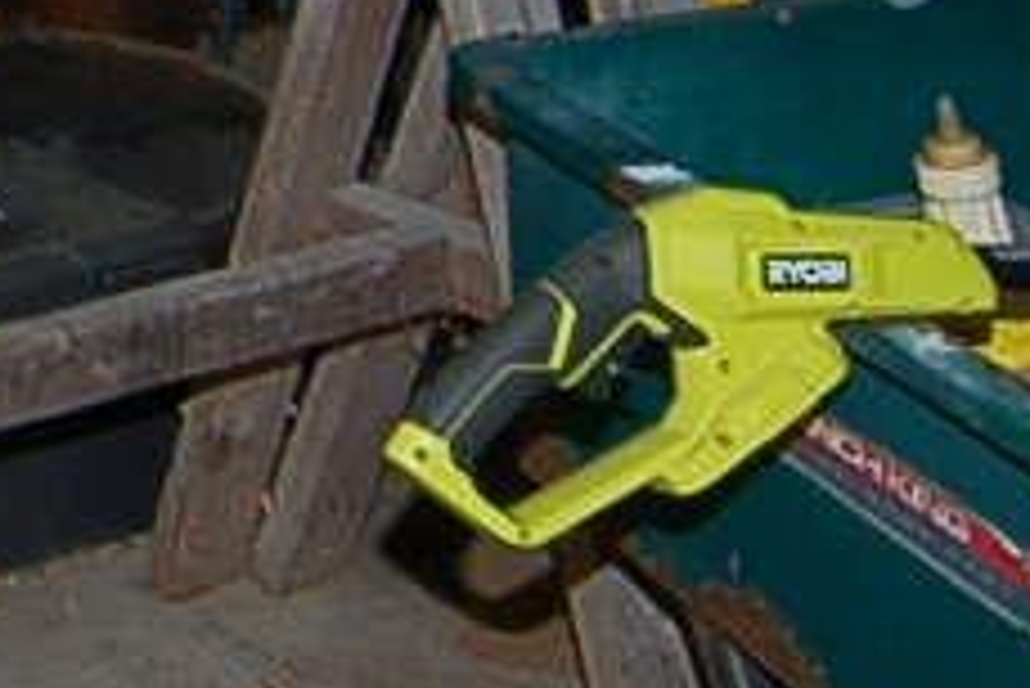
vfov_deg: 11.0
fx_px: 3378
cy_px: -477
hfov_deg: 15.8
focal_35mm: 118
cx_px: -567
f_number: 4
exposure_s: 1/60
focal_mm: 12
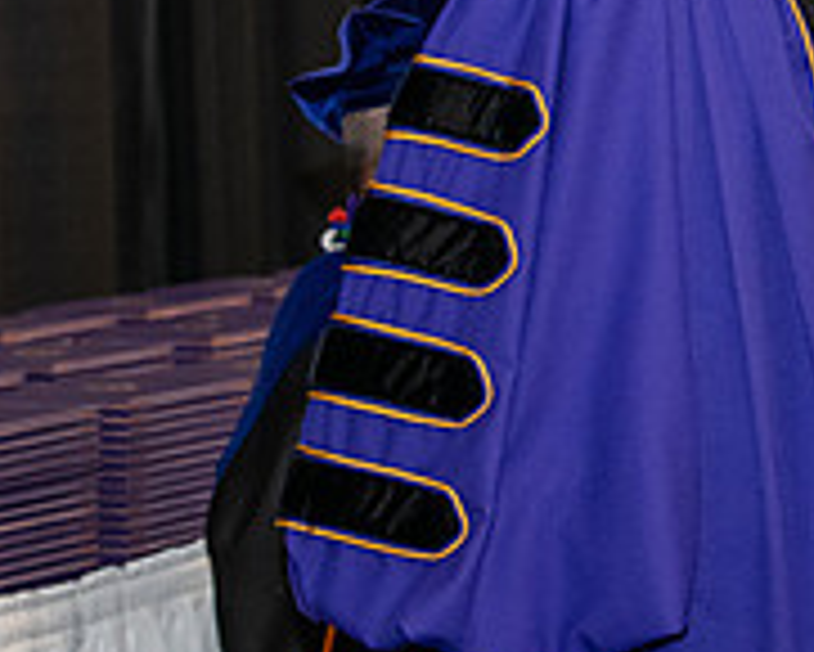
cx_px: 1048
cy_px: -29
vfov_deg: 7.3
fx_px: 5062
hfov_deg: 9.1
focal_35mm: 210
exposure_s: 1/200
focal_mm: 70
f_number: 5
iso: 2500
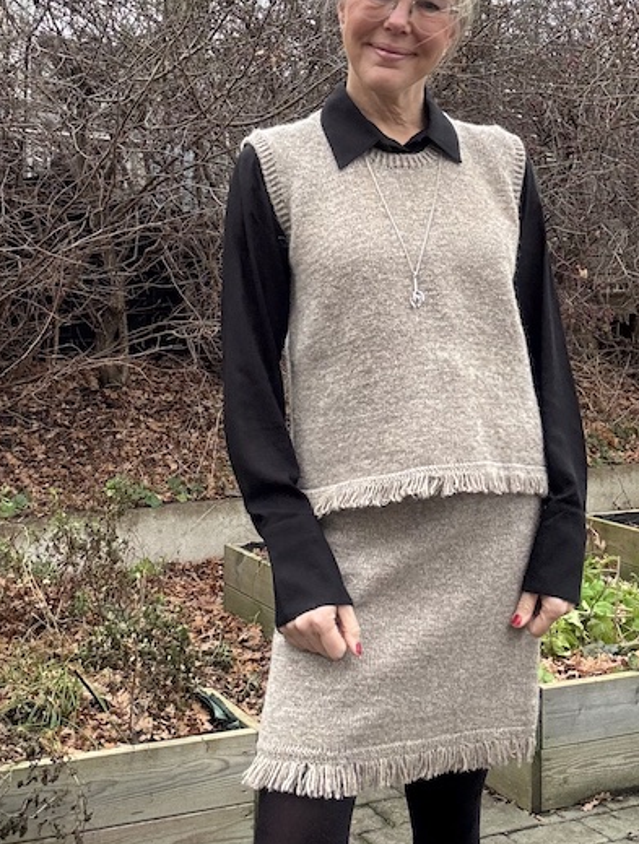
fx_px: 905
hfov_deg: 38.7
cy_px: 387
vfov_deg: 49.9
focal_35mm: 37
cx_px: 383
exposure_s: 1/74
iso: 80
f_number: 1.9
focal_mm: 2.69
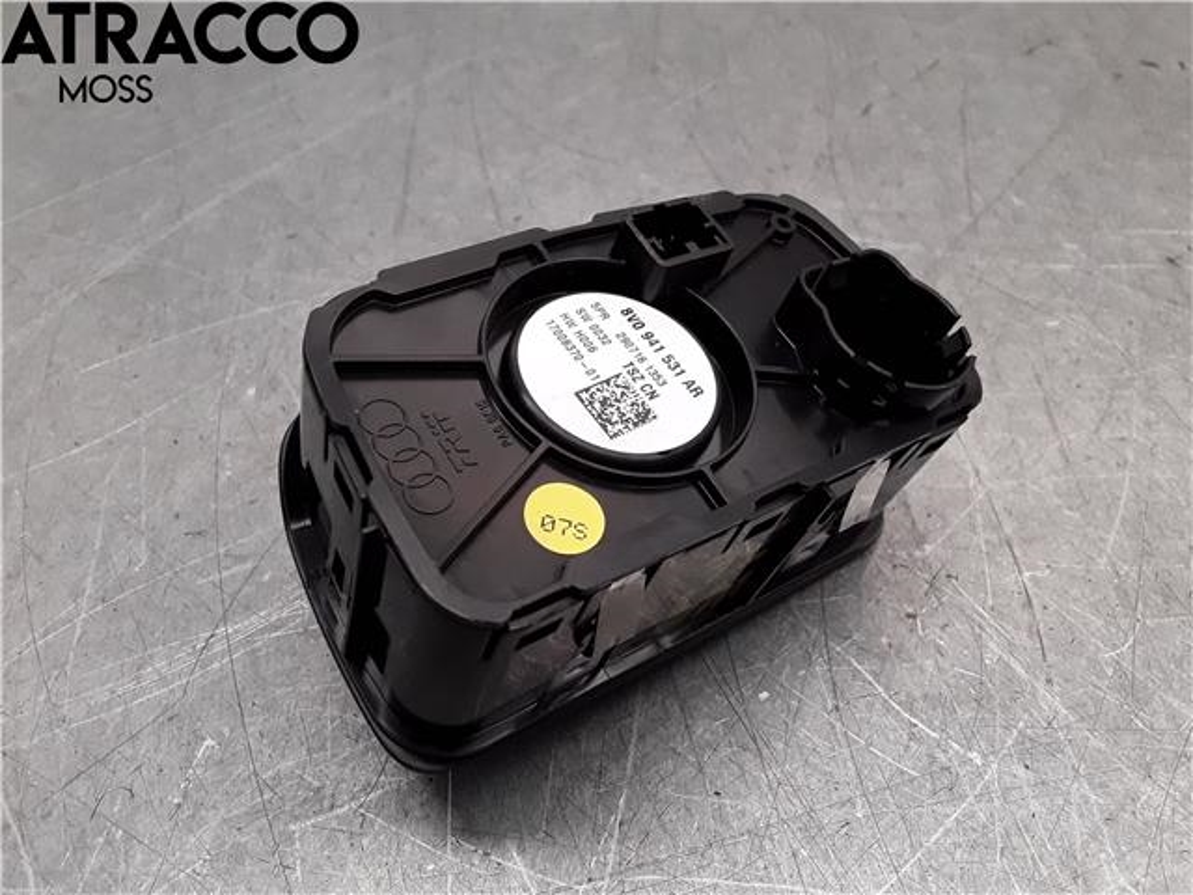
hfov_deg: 63.4
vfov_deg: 49.7
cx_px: 596
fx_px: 965
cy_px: 448
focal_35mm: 28
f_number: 1.9
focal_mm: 2.91
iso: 64
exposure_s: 1/100
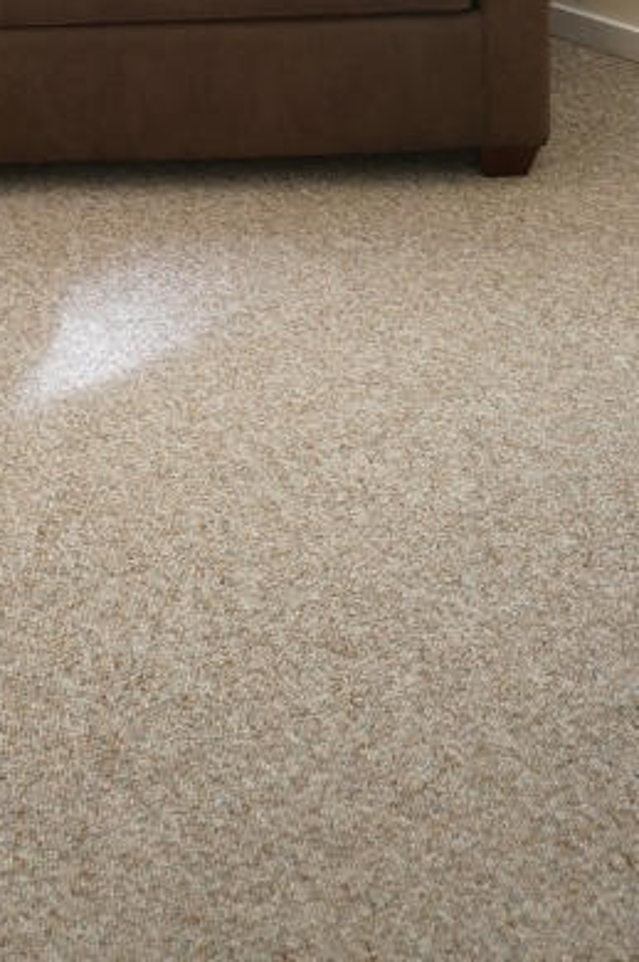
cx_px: 215
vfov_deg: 28.0
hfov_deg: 21.4
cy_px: -183
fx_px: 1682
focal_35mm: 63
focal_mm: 16
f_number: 4
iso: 500
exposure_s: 1/60
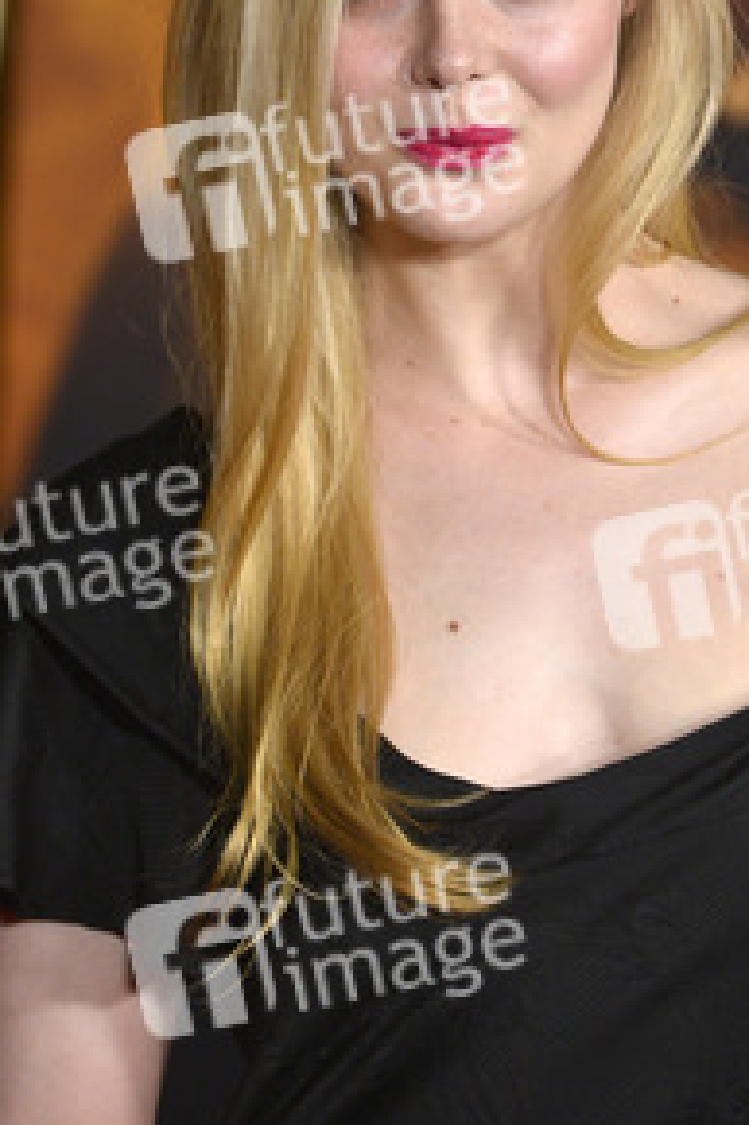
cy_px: 365
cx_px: 440
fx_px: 8623
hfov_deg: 5.0
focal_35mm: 276
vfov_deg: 7.5
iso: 2000
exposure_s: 1/320
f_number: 5
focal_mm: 200
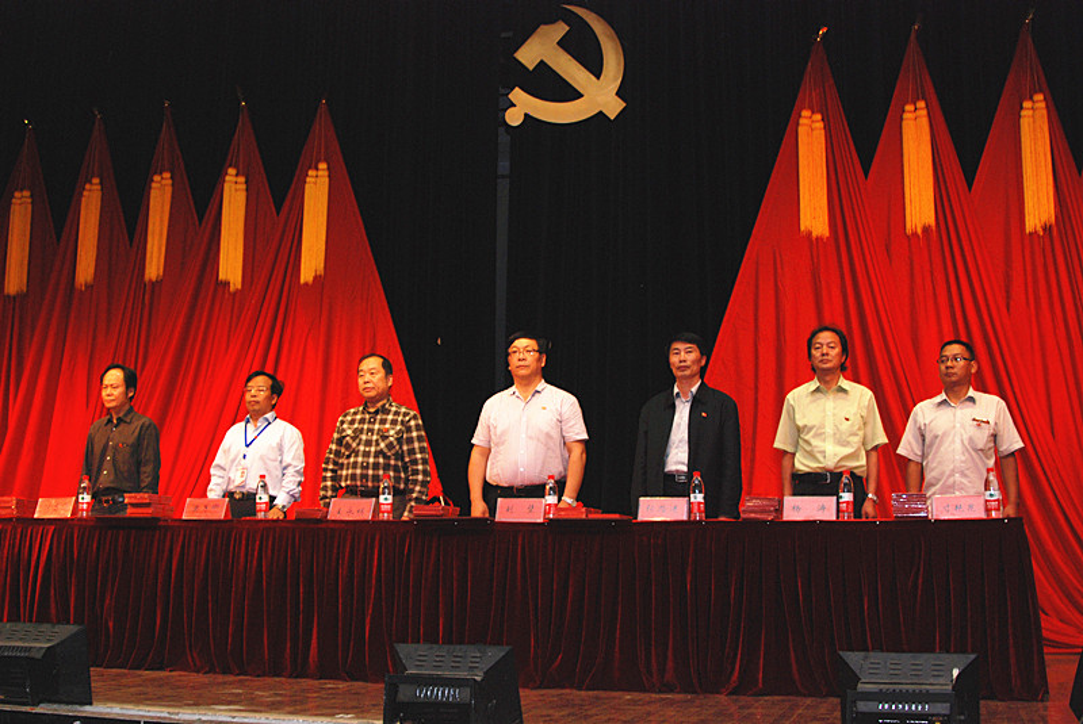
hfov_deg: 46.4
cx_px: 542
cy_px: 362
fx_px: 1265
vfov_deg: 32.0
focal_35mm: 42
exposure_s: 1/60
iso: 400
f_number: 5.6
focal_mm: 28
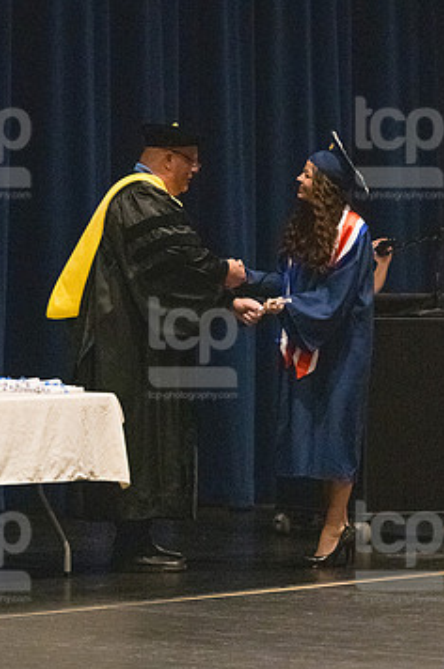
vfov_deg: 9.4
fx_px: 4086
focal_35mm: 220
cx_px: 193
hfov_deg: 6.2
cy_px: 348
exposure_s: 1/400
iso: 10000
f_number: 3.2
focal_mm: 116
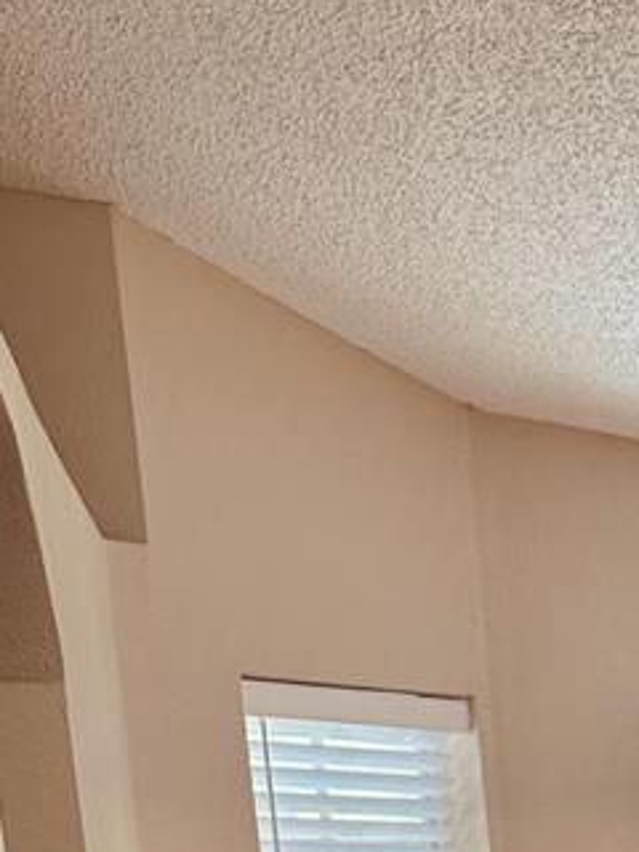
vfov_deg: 17.5
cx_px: 900
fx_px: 2215
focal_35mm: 90
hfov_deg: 15.4
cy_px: 1544
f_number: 1.78
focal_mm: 6.86
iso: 100
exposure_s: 1/120
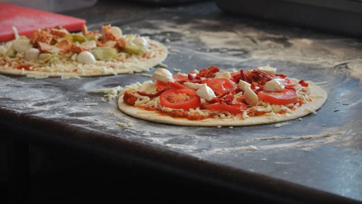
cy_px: 86
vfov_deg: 7.3
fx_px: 1589
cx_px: 181
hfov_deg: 13.0
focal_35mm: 166
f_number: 5.6
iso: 1000
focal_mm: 105
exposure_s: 1/160
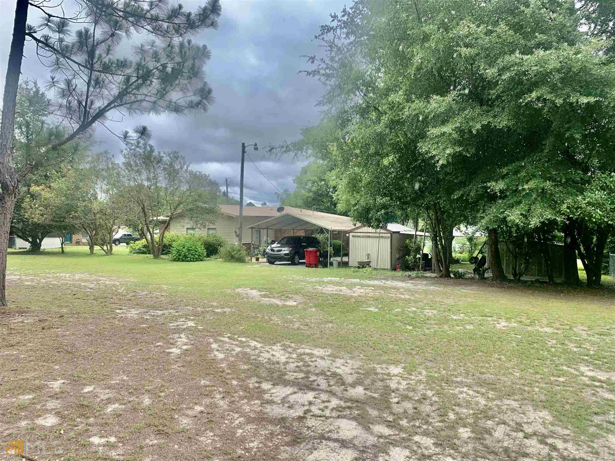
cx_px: 308
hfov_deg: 67.3
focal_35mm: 26
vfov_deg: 53.1
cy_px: 230
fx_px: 462
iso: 25
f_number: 1.8
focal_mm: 4.25
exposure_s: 1/1124
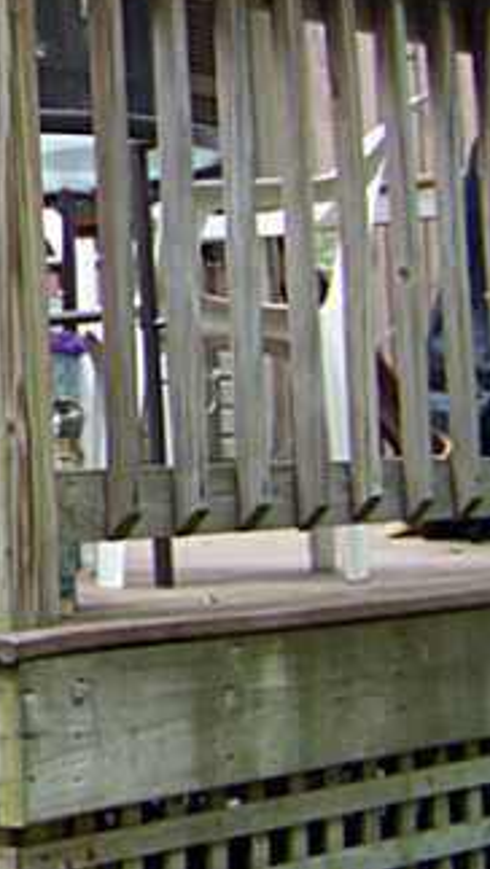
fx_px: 2238
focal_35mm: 97
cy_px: 213
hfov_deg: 11.1
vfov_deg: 21.8
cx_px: -541
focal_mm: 5.85
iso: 66
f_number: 2.8
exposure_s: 1/80
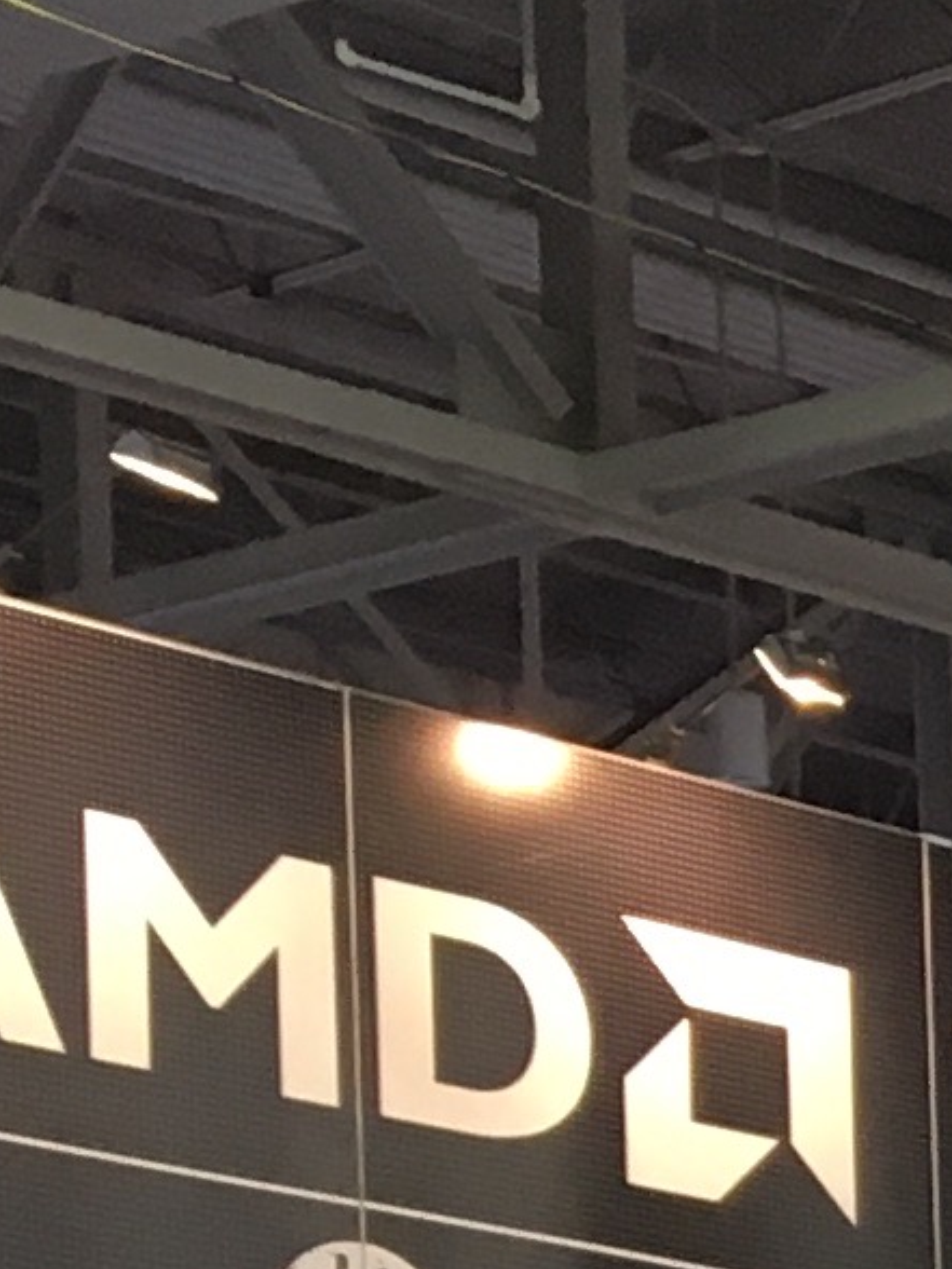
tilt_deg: +0.3
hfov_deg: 6.0
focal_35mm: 199
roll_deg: +1.7
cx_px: 4091
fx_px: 7297
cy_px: 2667
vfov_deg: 9.2
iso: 64
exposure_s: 1/30
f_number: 2.2
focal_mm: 4.15
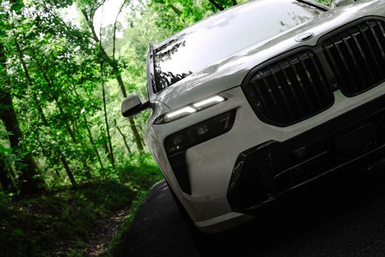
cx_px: 192
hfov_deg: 39.6
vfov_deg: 27.0
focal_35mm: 50
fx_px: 535
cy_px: 128
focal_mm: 50
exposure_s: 1/500
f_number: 8
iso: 800
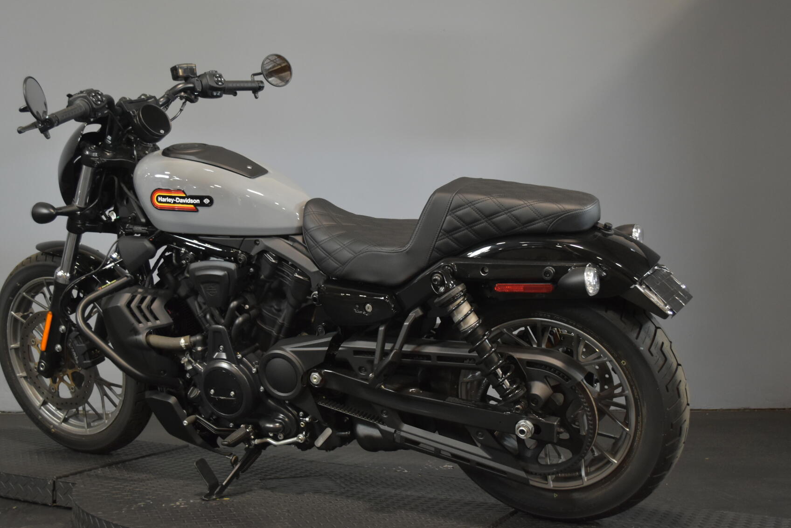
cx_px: 384
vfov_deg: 29.3
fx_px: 1011
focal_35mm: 46
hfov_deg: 42.7
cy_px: 247
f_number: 4.2
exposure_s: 1/30
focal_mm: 26
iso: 1100
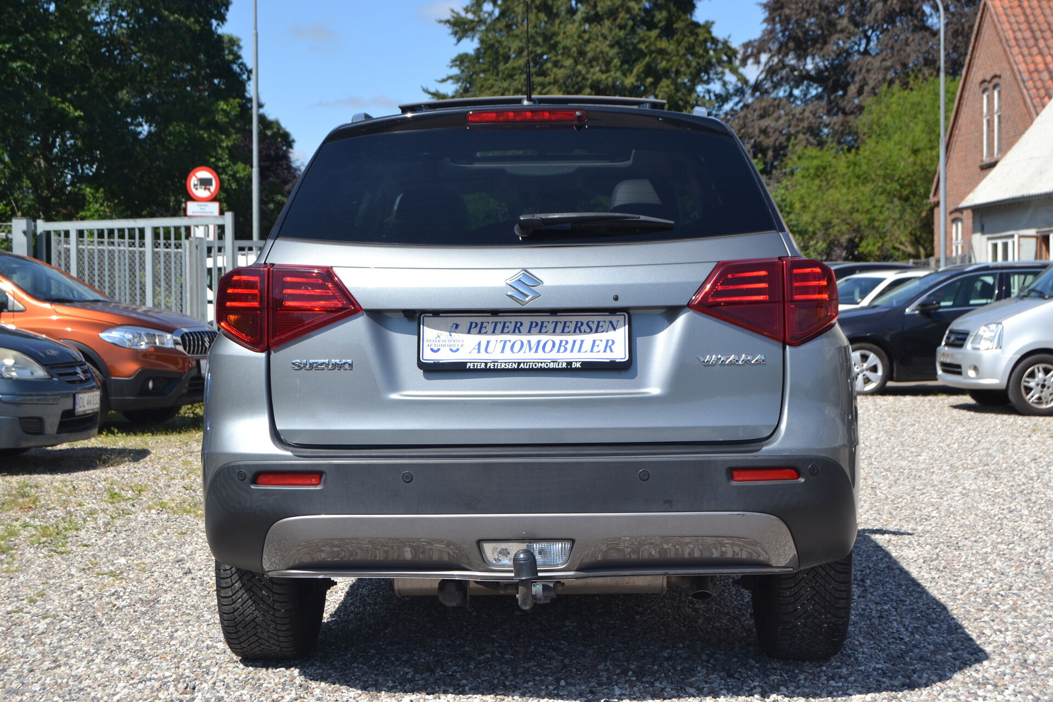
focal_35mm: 52
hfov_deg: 37.9
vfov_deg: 25.8
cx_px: 526
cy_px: 351
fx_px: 1536
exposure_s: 1/250
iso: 100
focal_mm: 35
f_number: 8
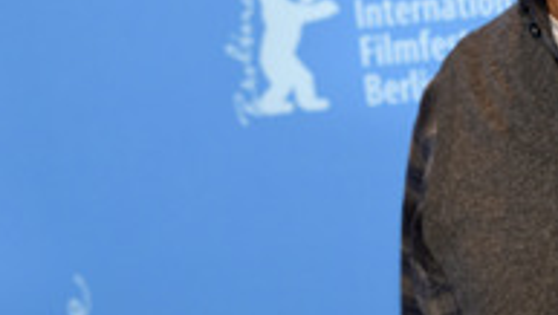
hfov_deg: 5.9
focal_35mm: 366
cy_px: 32
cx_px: 513
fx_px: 5421
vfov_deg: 3.3
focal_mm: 150
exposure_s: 1/400
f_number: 3.2
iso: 640
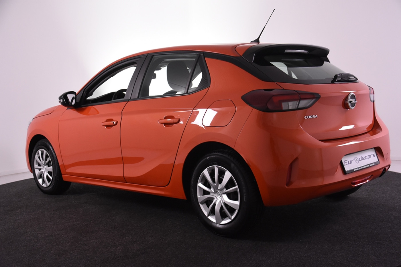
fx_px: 468
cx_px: 200
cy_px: 134
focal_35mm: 42
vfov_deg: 31.9
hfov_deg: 46.4
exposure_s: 1/100
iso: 1600
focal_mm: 28
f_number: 5
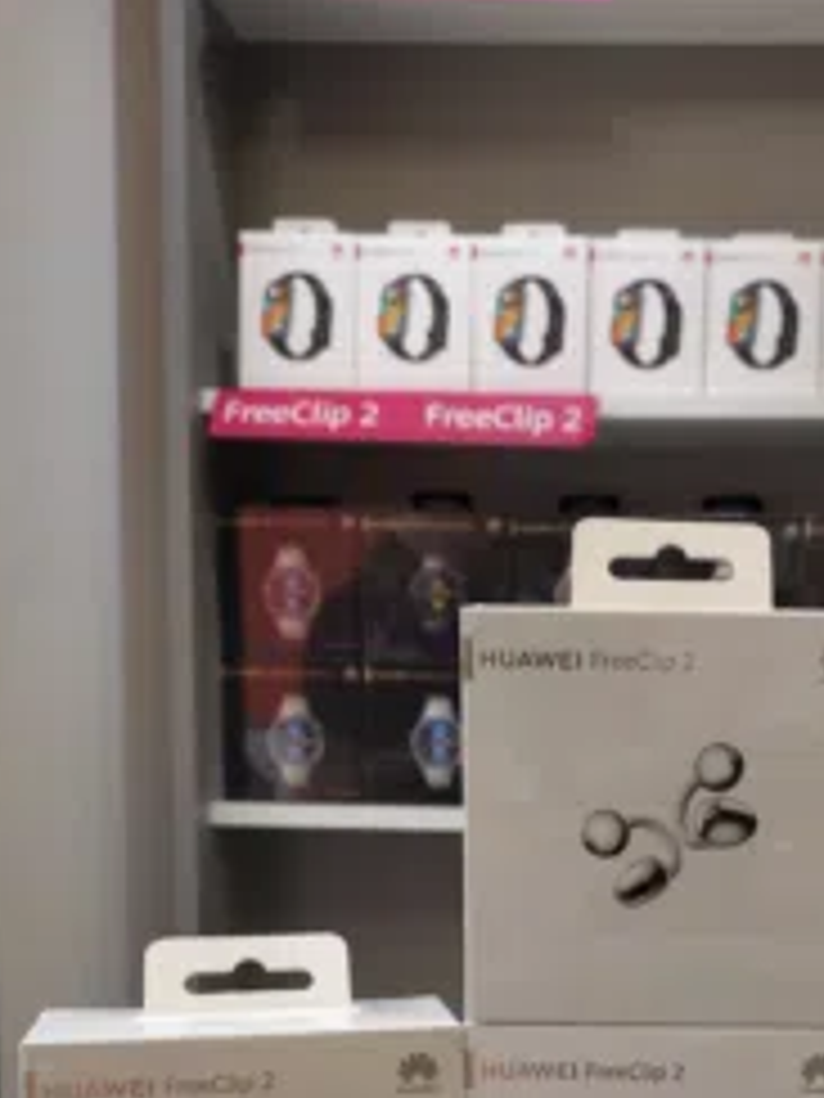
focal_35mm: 41
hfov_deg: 34.2
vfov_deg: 43.5
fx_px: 1301
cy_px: 891
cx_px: 639
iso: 143
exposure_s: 1/272
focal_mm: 4.71
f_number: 1.7
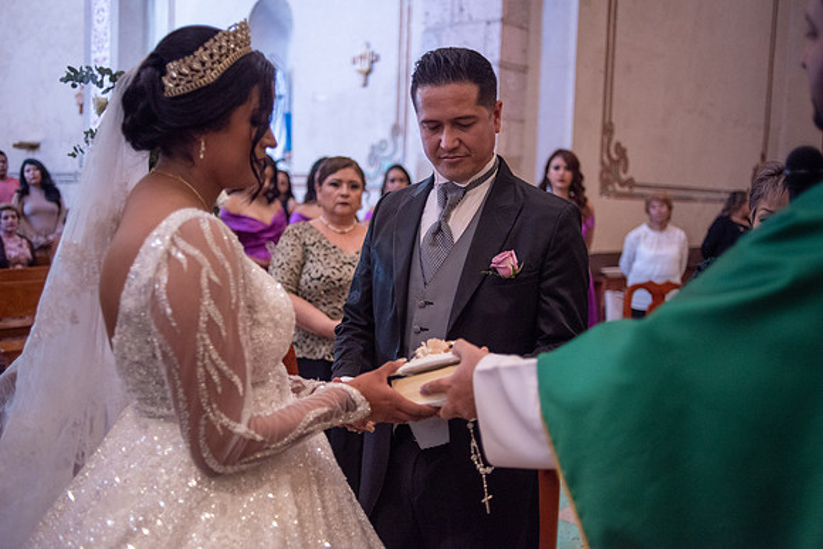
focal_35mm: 35
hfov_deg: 54.4
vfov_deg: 37.9
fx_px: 800
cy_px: 274
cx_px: 412
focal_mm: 35
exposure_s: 1/250
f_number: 2
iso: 2000
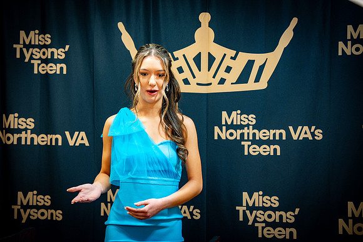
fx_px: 706
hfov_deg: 28.8
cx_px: 182
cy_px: 121
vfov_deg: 19.5
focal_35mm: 70
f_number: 2.8
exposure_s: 1/125
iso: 1600
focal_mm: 70
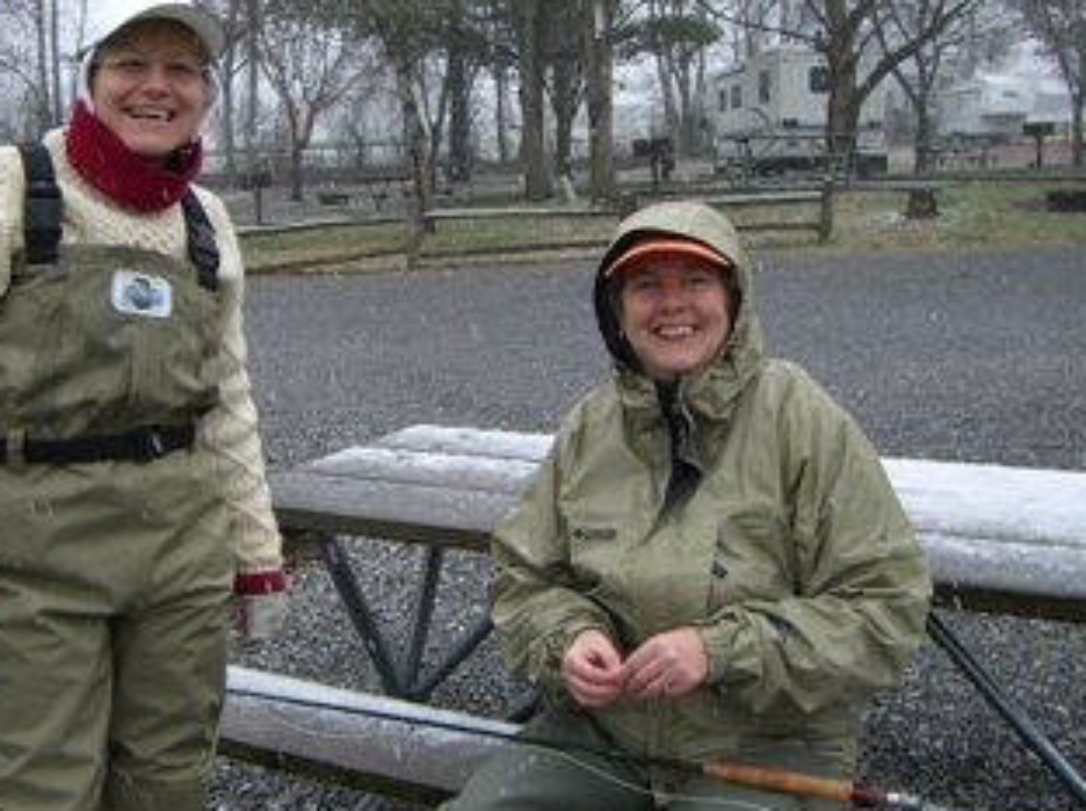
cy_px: 388
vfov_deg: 29.0
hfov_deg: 38.1
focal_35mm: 50
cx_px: 439
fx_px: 1566
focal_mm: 6.2
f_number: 2.7
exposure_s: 1/160
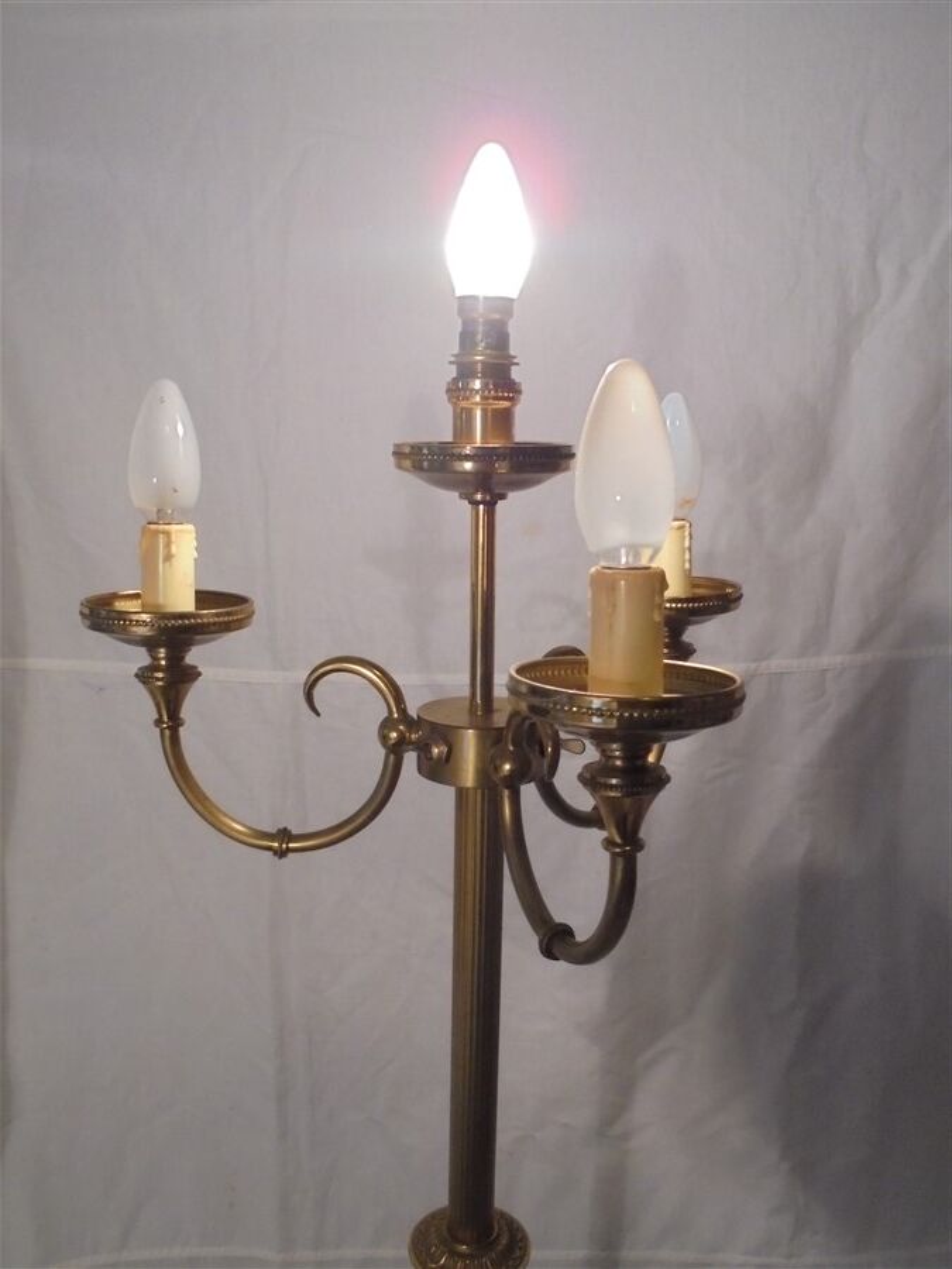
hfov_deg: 48.2
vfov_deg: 61.7
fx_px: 1063
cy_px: 634
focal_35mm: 29
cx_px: 476
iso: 400
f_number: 3.7
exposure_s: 1/8
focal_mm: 5.3
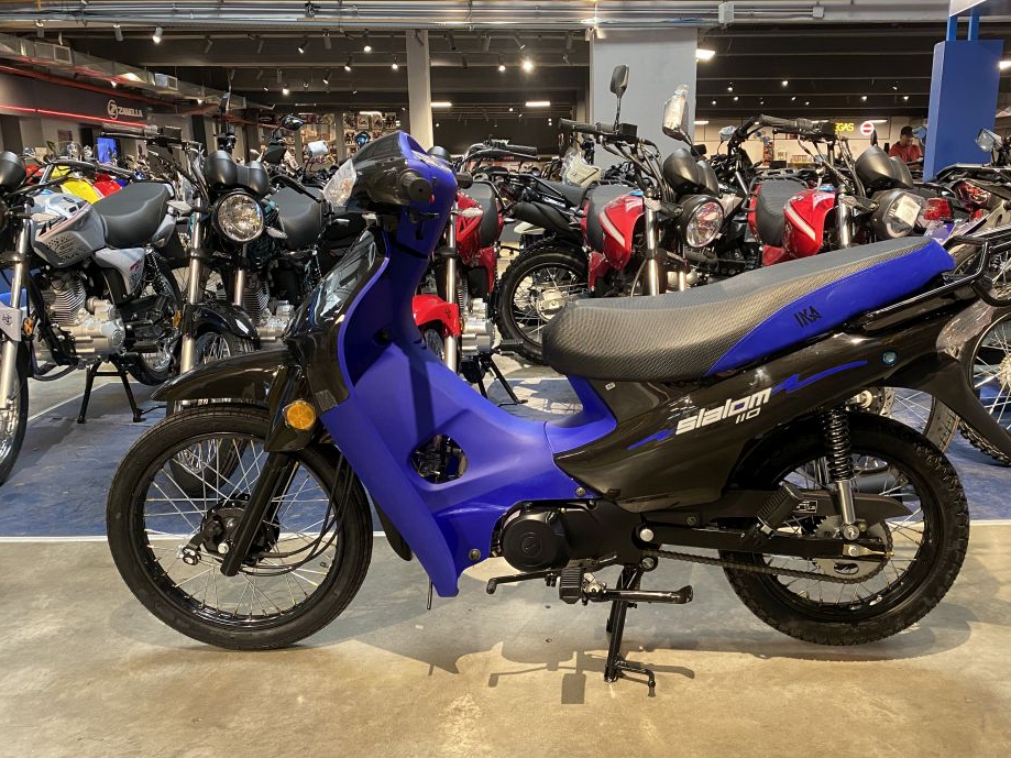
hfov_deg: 59.8
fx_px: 876
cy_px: 396
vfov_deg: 46.8
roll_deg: +0.3
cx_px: 571
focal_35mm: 30
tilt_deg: -15.1
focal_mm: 4.25
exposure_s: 1/50
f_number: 1.8
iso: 250
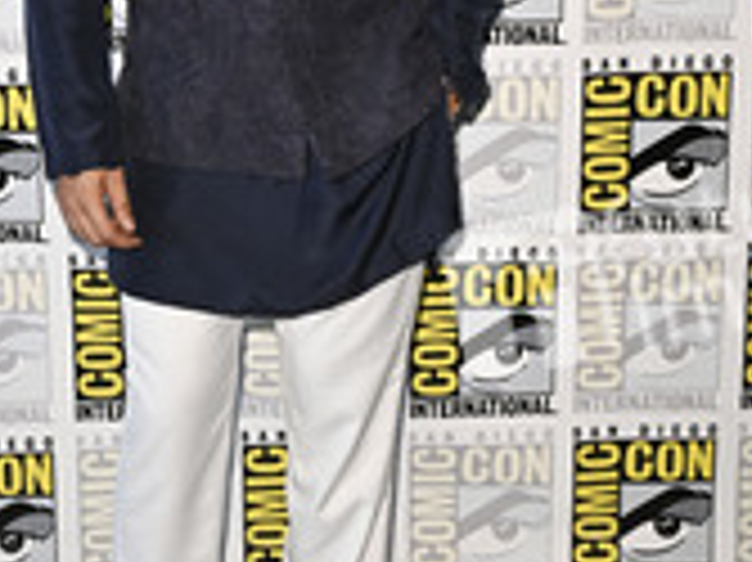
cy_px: 49
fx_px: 1802
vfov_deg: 17.5
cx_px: 266
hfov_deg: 23.5
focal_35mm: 83
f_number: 5
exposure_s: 1/250
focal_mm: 36
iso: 1250
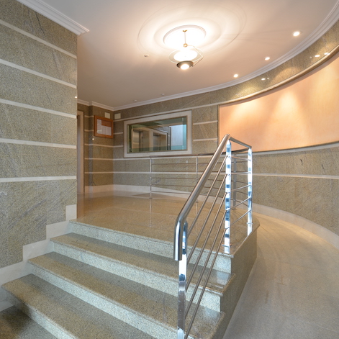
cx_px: 110
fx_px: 222
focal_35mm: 20
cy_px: 171
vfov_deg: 74.8
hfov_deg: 72.4
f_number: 8
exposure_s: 1/1.3
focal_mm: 10
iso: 100
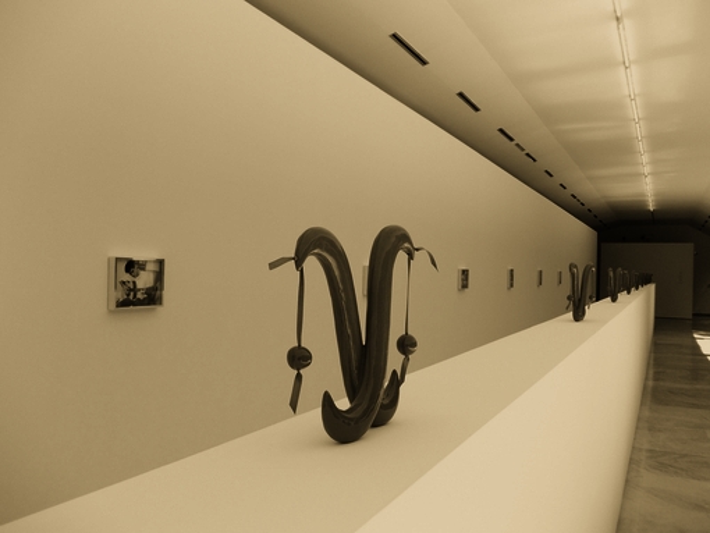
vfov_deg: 49.8
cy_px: 266
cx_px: 355
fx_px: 575
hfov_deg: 63.4
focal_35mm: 28
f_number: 2.7
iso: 80
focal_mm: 4
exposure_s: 1/200
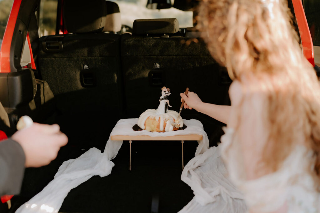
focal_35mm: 40
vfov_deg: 33.0
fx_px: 360
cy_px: 107
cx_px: 153
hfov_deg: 47.9
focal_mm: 35
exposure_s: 1/250
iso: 80
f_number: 1.4
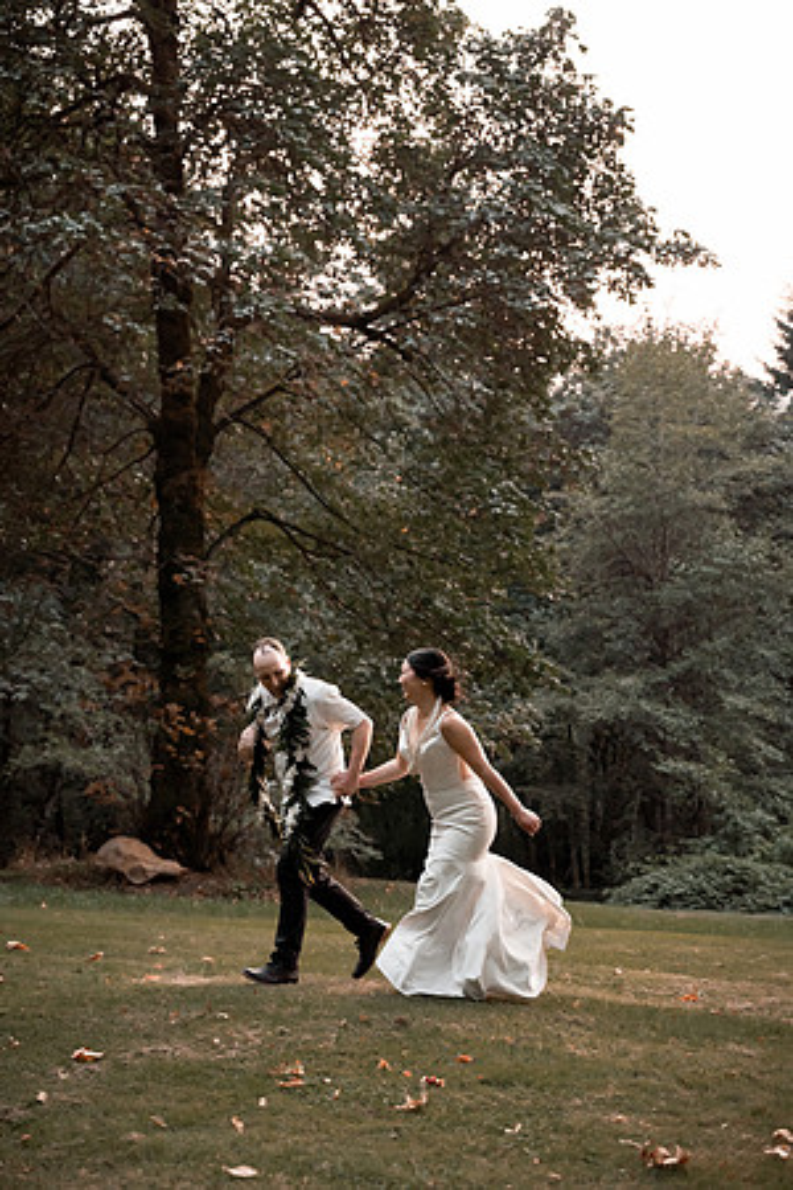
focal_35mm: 46
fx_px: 1520
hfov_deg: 29.2
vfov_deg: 42.7
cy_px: 595
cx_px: 396
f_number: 2.8
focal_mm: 46
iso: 1250
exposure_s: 1/1600
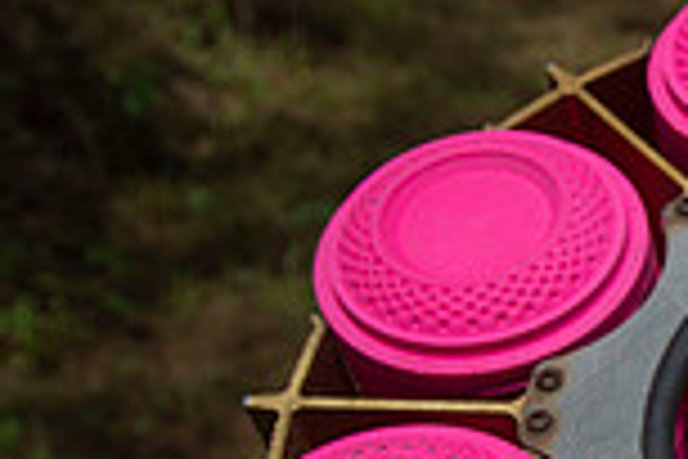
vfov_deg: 14.6
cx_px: 971
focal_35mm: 91
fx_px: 1739
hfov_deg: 19.9
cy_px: 518
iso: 80
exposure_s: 1/800
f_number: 6.3
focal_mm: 24
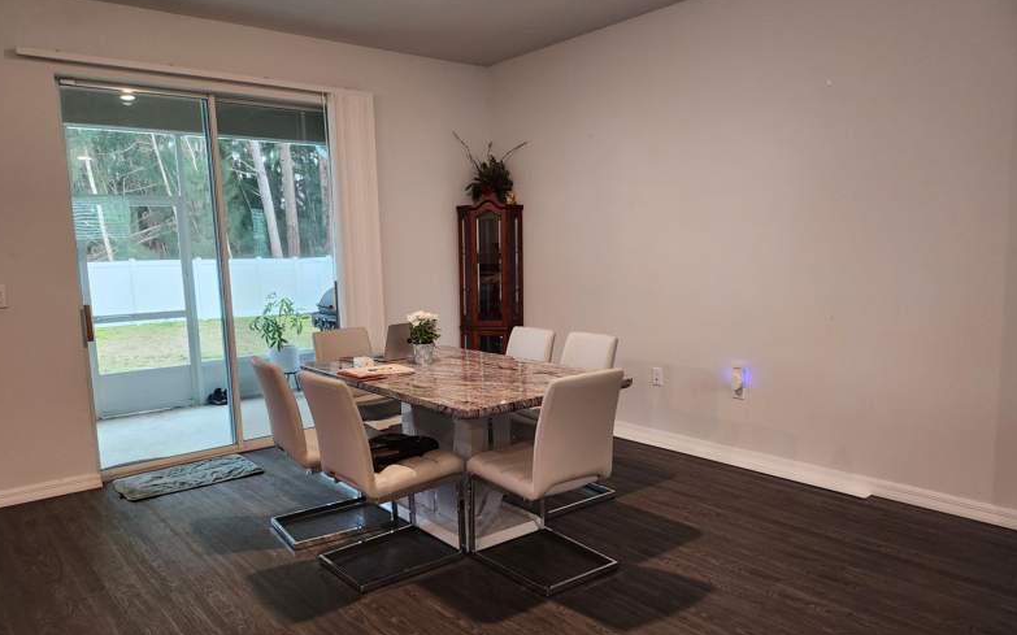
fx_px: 720
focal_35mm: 26
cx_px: 503
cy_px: 342
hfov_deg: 70.4
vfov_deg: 47.5
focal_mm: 5
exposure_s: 1/60
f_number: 1.8
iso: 500
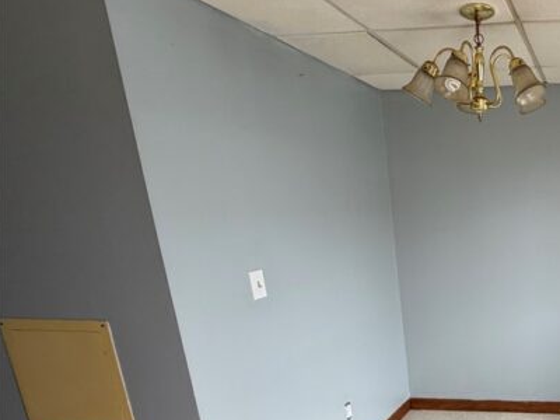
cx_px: 557
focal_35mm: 28
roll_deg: -0.4
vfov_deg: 47.8
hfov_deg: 51.2
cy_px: 318
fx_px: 453
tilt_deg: -11.5
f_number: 2.2
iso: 80
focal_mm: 2.22
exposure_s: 1/121
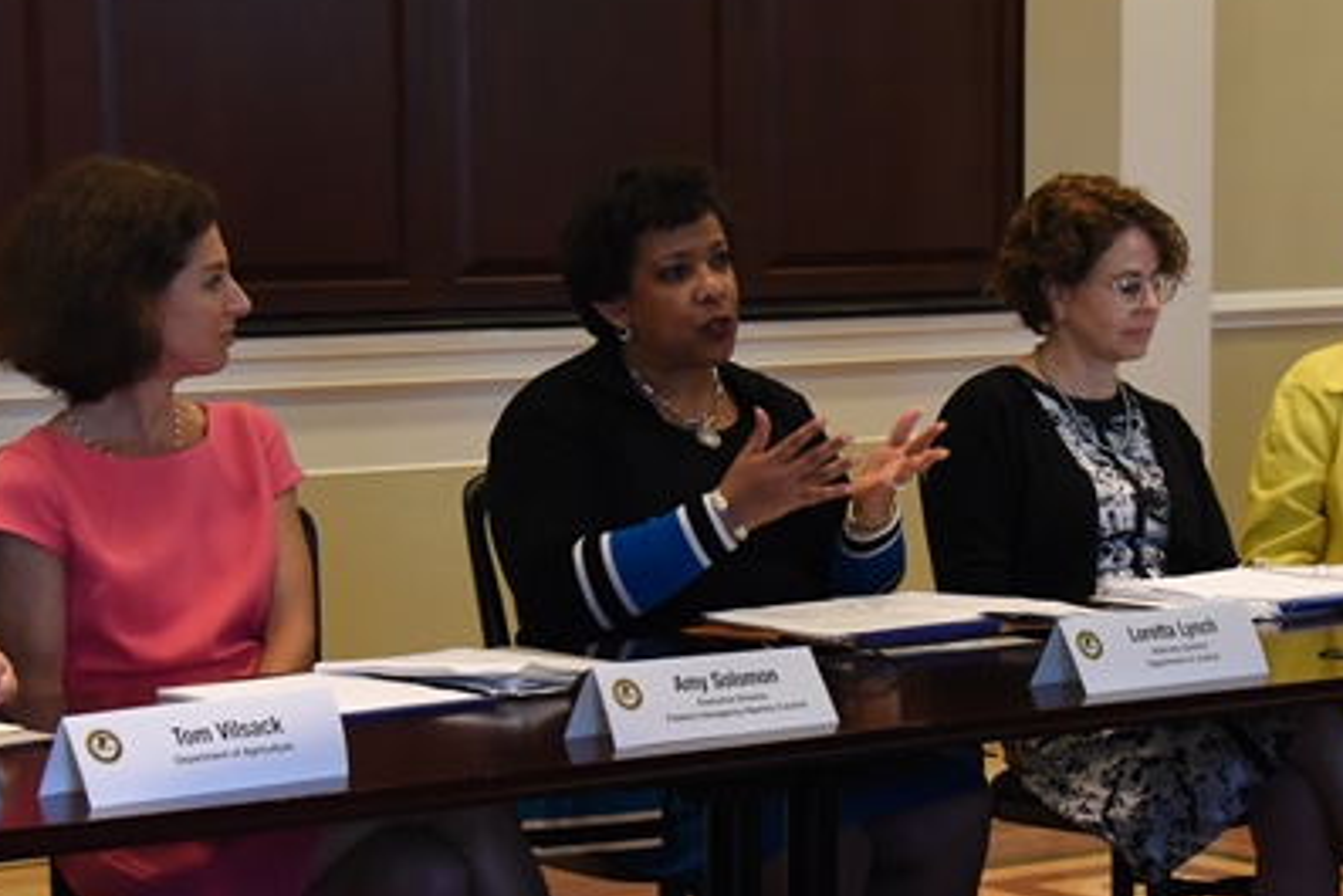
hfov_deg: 16.2
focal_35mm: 126
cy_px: 590
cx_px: 1005
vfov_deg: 10.9
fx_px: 4702
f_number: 5.6
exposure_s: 1/160
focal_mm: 68
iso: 4000
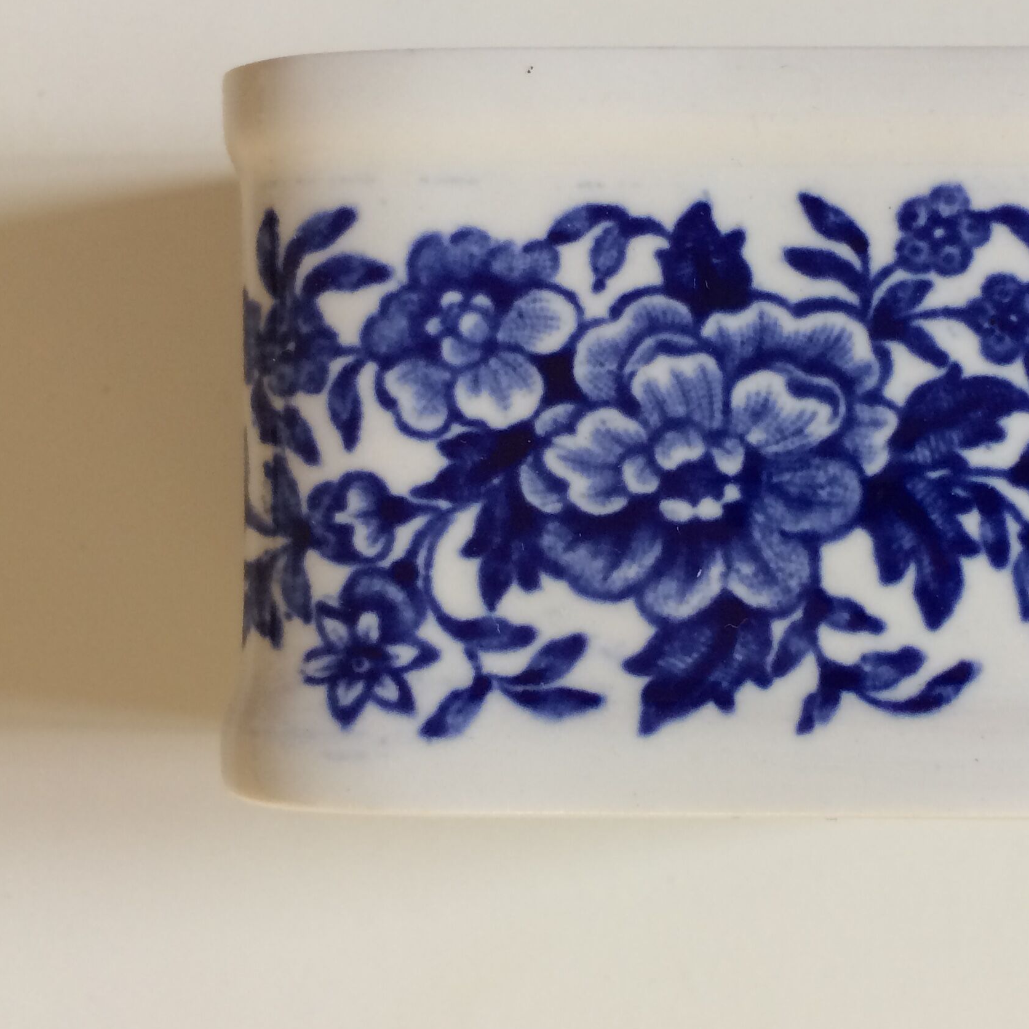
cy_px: 456
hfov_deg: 33.5
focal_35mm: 50
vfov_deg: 34.0
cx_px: 741
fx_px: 1682
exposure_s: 1/33
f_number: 2.2
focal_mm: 4.15
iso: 40
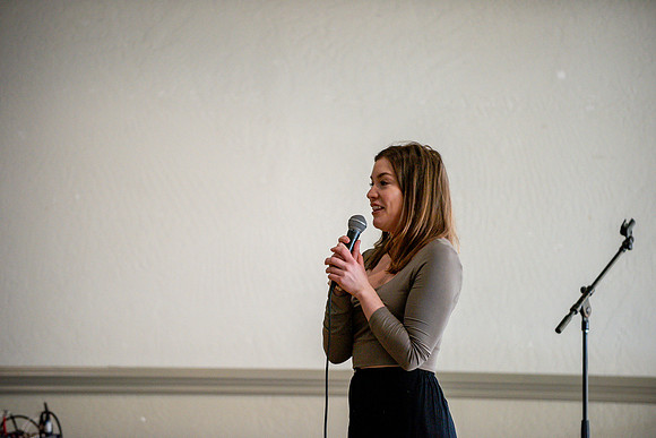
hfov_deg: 9.8
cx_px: 328
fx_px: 3815
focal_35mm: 209
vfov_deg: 6.6
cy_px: 219
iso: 2000
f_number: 2.8
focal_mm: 200
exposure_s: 1/500
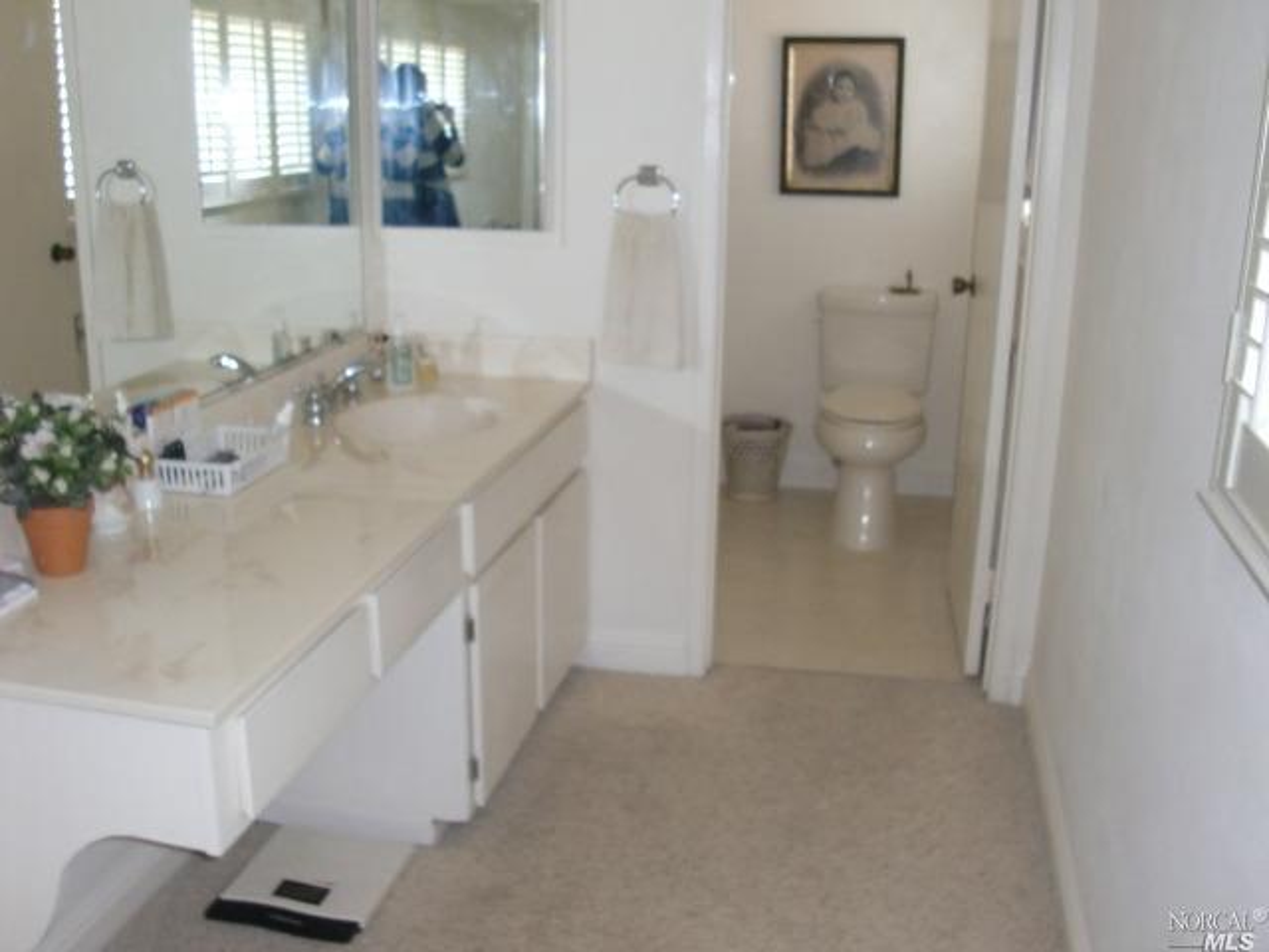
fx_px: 1320
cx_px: 634
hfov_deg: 51.4
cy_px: 476
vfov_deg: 39.7
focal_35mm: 36
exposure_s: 1/60
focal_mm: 6.3
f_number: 2.8
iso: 400
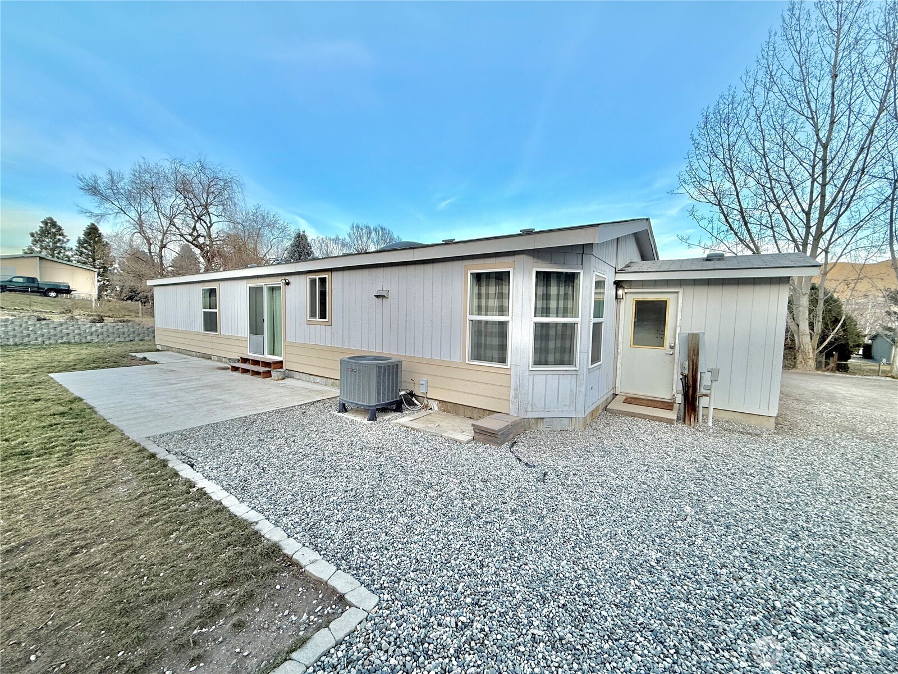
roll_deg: -0.6
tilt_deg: -3.5
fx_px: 363
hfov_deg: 102.1
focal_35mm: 14
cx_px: 449
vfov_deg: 85.7
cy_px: 337
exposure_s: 1/355
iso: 50
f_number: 2.2
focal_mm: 2.22
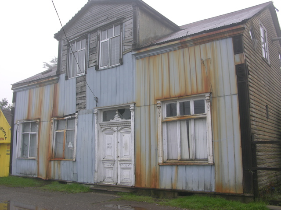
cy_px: 105
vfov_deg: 40.7
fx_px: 284
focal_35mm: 35
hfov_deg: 52.6
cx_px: 140
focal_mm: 8.9
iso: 50
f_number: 4
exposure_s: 1/68.8
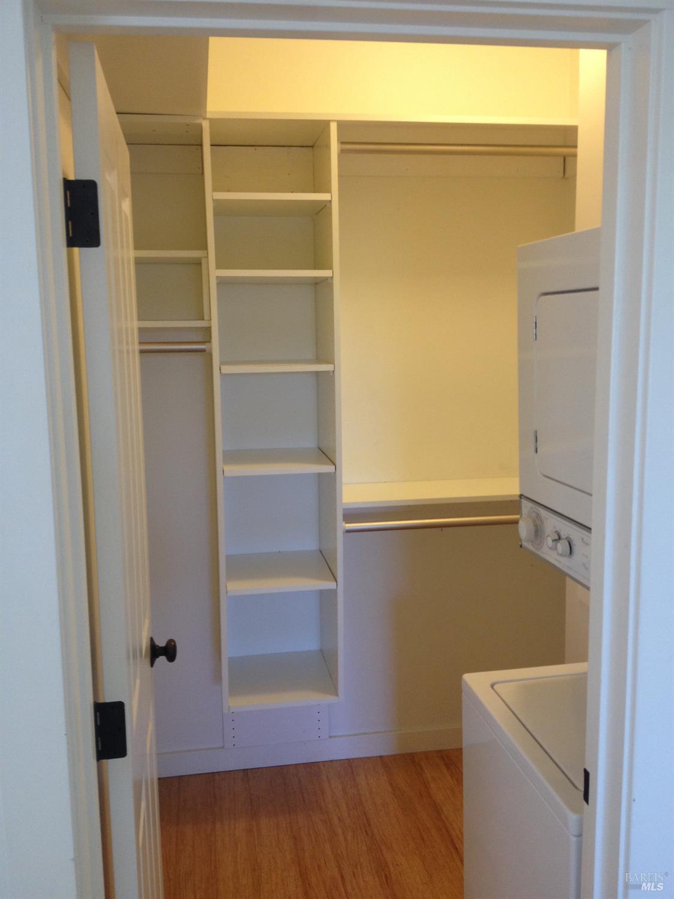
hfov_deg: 40.7
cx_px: 337
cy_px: 450
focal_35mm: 35
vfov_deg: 52.6
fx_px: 909
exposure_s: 1/20
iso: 100
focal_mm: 4.28
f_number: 2.4
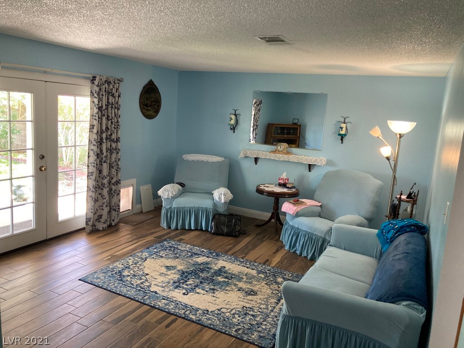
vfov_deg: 49.7
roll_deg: -4.9
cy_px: 174
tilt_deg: -8.7
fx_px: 375
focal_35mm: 28
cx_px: 232
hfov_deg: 63.4
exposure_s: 1/60
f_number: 1.8
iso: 160
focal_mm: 3.99
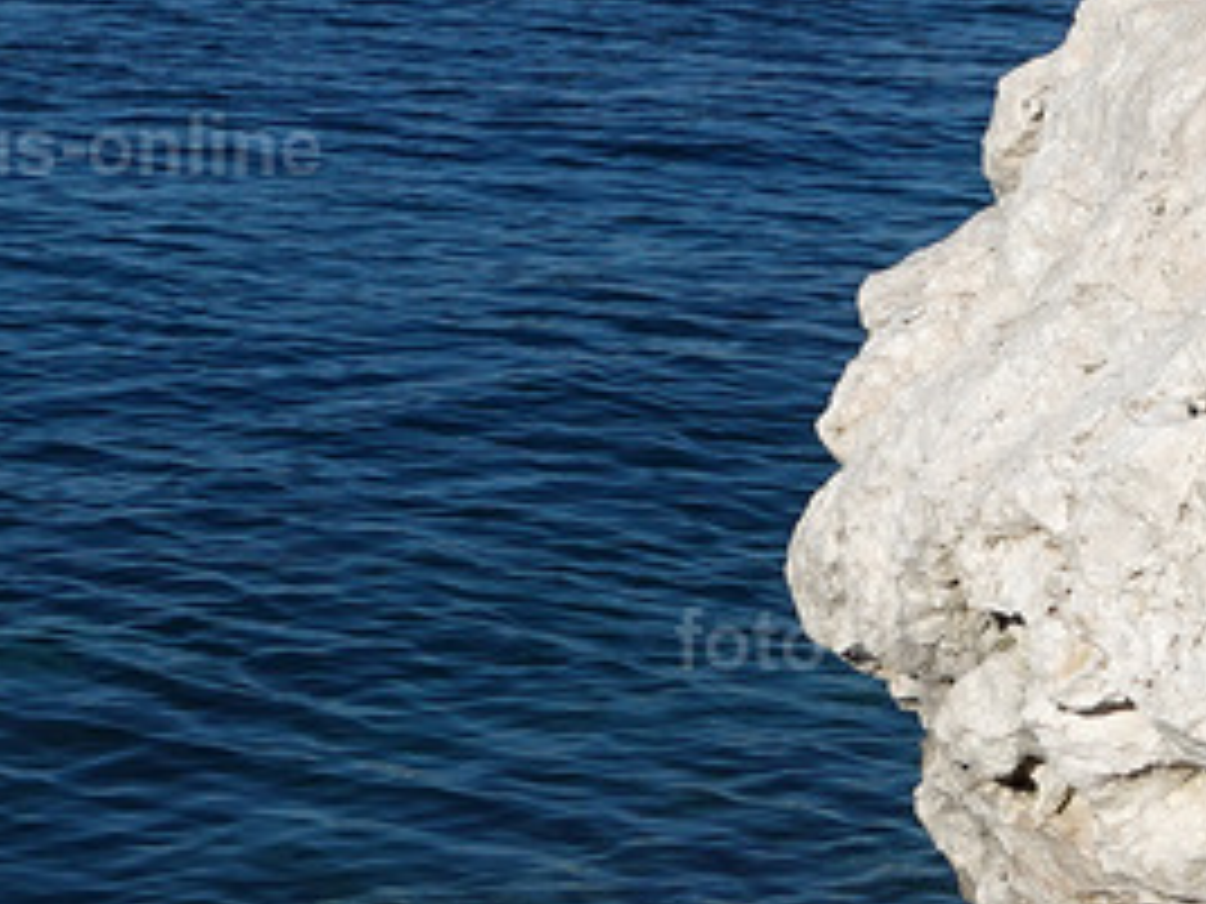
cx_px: 819
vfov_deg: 9.8
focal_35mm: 147
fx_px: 5121
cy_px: -448
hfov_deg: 13.4
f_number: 5
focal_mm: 14.65
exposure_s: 1/1000
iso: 100
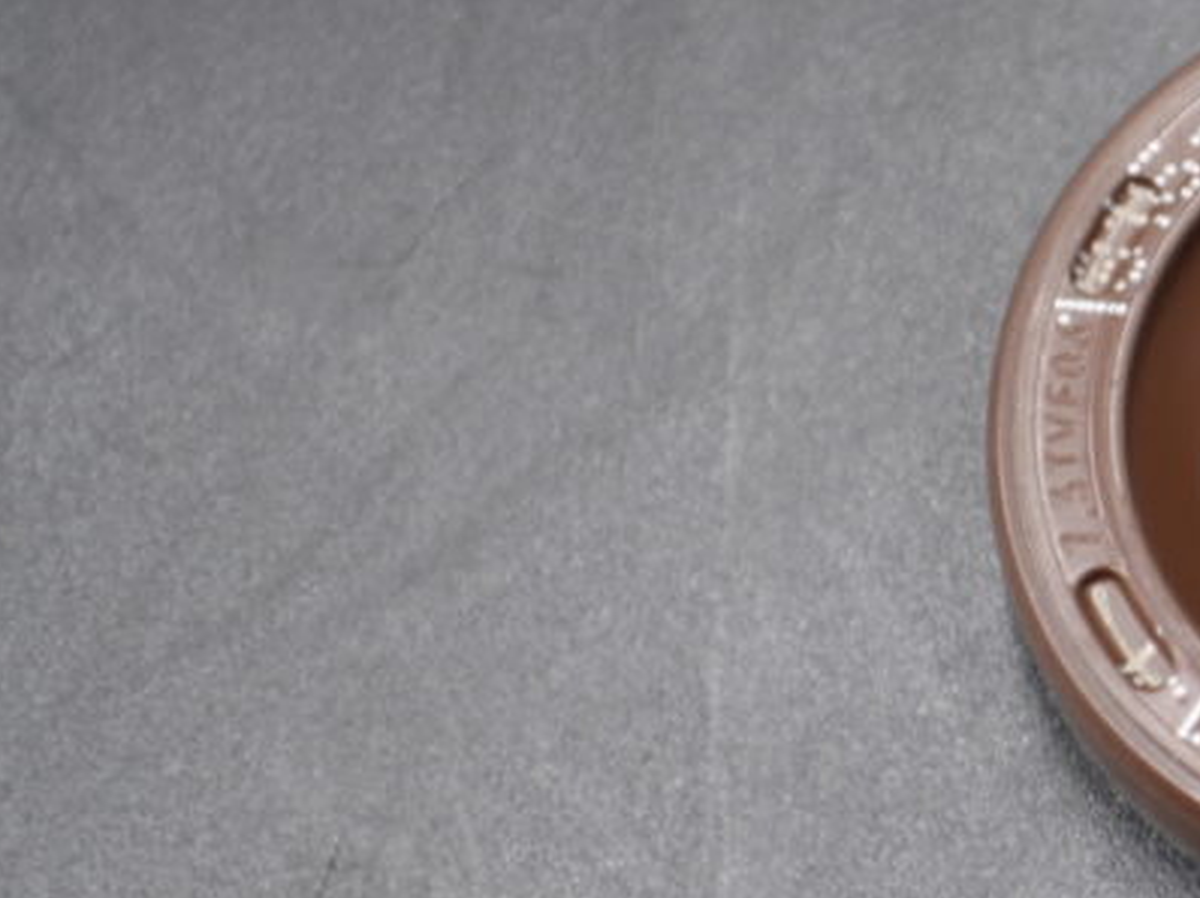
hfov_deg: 9.5
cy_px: 541
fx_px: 7076
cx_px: 1495
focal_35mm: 204
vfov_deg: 7.3
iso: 400
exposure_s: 1/25
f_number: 5.6
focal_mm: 55
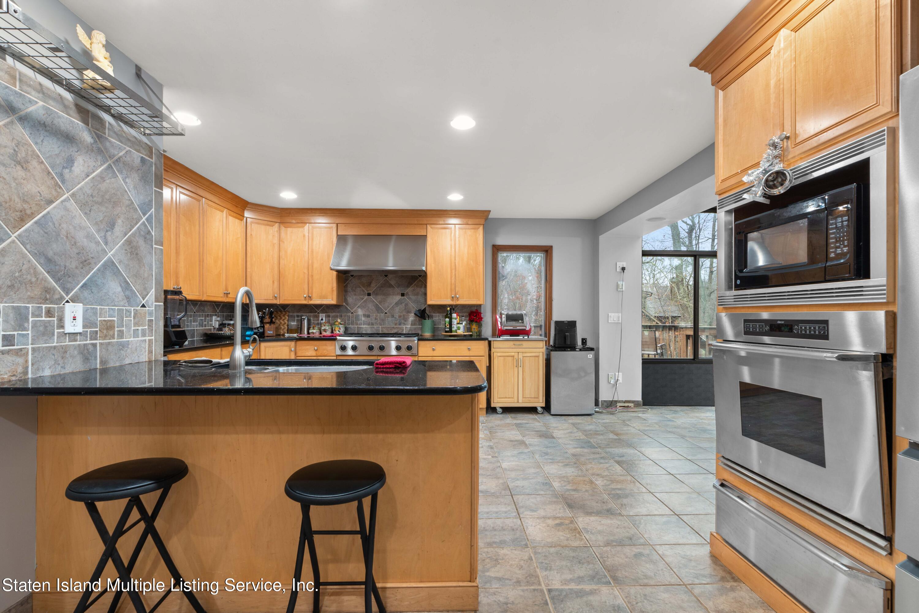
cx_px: 460
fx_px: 408
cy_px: 306
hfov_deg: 96.7
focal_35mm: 16
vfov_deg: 73.7
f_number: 9
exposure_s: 1/2
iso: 250
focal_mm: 16
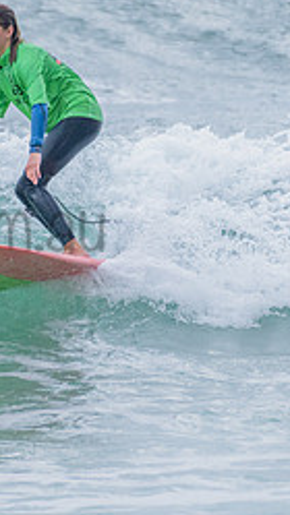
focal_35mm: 1497
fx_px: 20472
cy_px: 113
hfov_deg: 0.8
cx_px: 22
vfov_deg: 1.4
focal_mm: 500
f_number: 5.6
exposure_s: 1/2000
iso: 1100
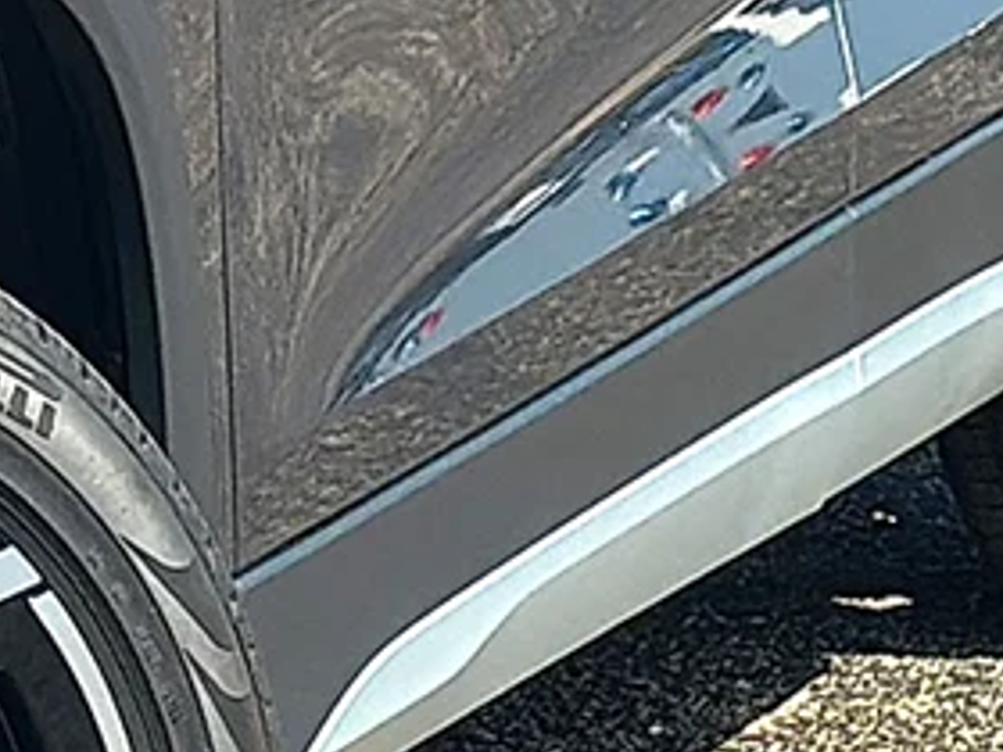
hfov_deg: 7.9
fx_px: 7244
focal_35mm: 250
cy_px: 911
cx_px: 197
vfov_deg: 5.9
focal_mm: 6.86
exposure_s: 1/4405
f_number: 1.78
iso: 100
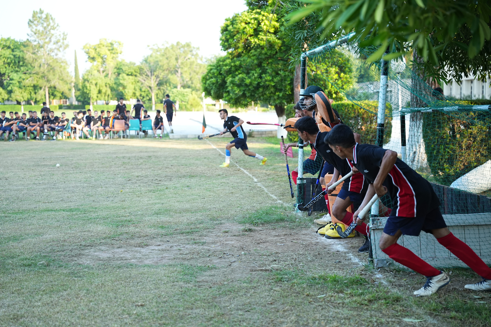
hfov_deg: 32.8
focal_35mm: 61
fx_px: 833
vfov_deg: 22.2
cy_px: 164
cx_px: 246
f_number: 2.8
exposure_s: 1/1250
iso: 1000
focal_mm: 61.1
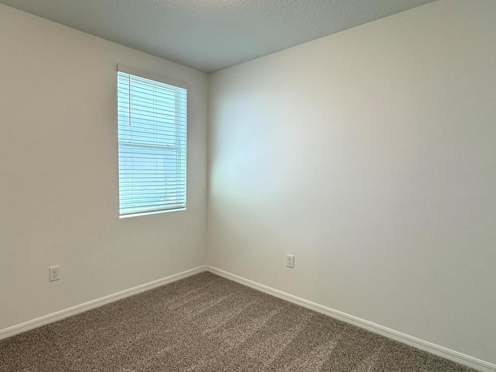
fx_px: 287
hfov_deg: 81.2
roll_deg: -1.0
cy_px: 192
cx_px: 212
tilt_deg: -5.4
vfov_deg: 66.0
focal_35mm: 20
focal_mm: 2.22
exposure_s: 1/120
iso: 200
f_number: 2.2
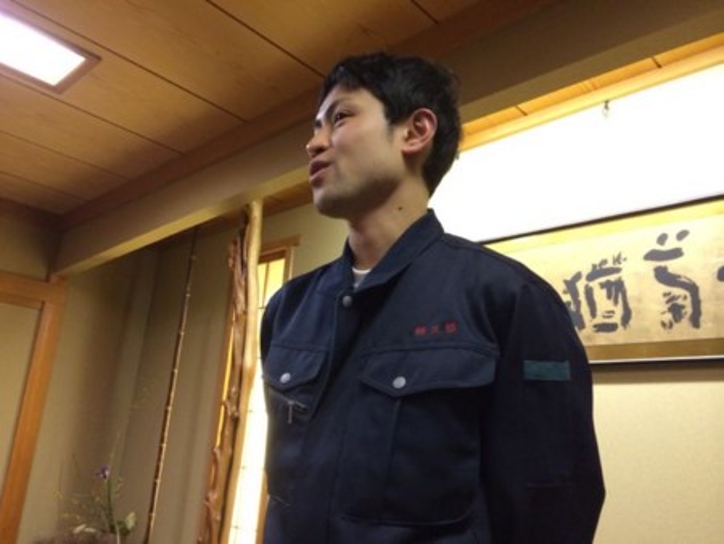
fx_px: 628
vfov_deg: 46.8
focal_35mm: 30
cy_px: 272
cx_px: 362
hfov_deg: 59.9
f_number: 2.2
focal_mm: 4.12
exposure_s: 1/30
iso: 320
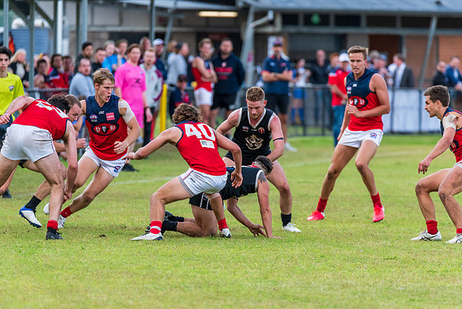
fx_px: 5134
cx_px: 231
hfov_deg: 5.2
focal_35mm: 400
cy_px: 154
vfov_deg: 3.4
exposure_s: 1/1250
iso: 1000
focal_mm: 400
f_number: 6
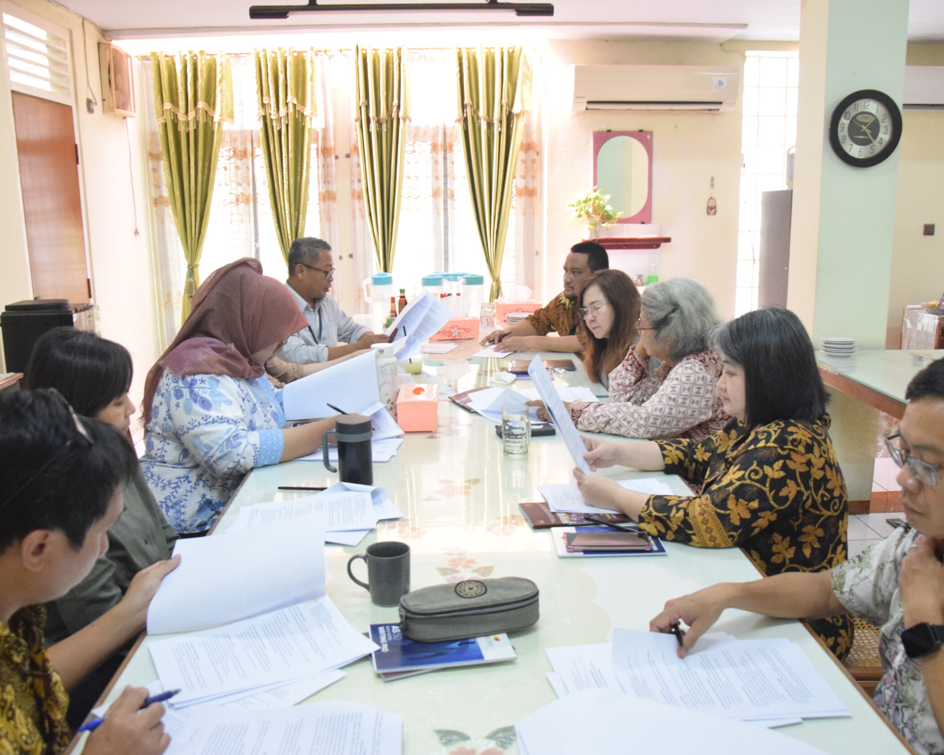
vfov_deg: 47.1
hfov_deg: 57.2
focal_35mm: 31
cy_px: 380
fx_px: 866
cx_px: 465
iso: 3200
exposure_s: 1/80
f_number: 4
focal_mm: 18
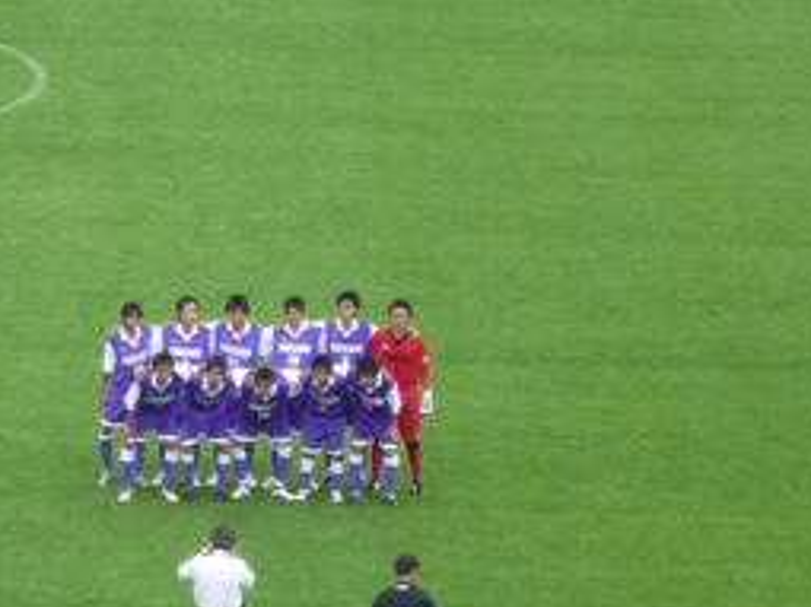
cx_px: 277
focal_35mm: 297
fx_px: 6955
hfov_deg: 6.7
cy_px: 345
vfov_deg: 5.0
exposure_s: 1/250
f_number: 5.6
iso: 400
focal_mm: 17.6
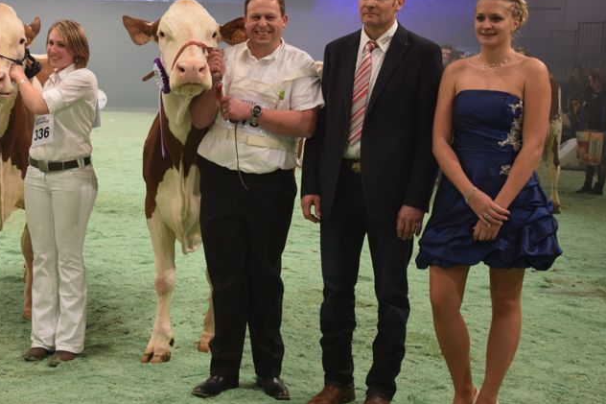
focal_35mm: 76
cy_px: 158
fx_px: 1279
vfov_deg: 17.9
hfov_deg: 26.3
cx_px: 143
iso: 560
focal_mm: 32
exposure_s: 1/60
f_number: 4.2
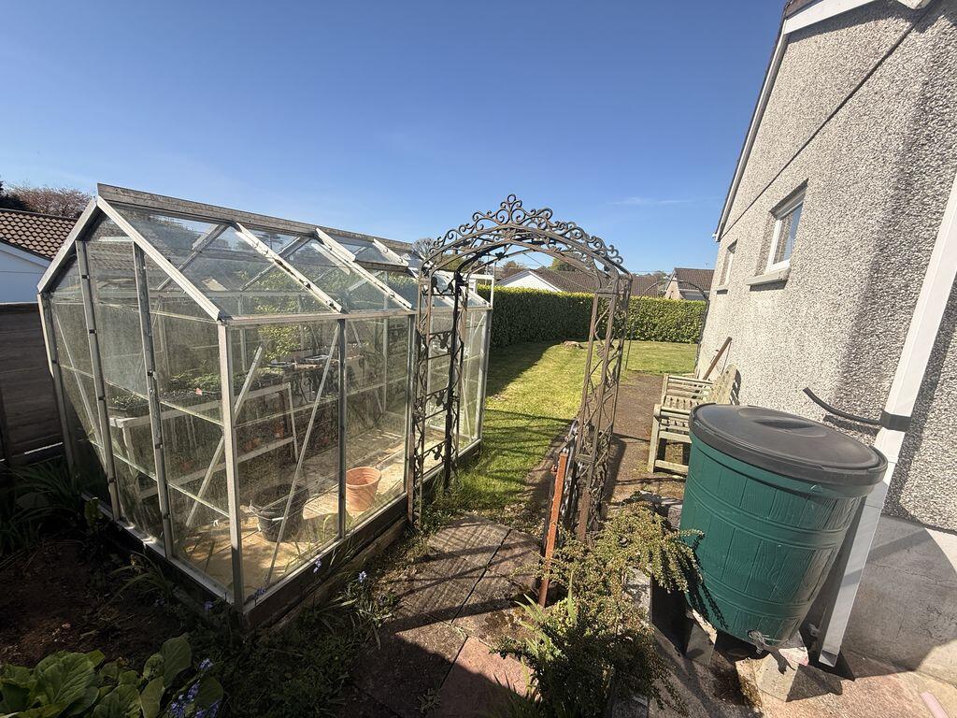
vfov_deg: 85.7
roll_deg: -4.2
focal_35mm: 14
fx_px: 387
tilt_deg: -10.9
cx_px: 478
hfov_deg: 102.1
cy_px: 359
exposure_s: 1/1431
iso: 50
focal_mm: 2.22
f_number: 2.2
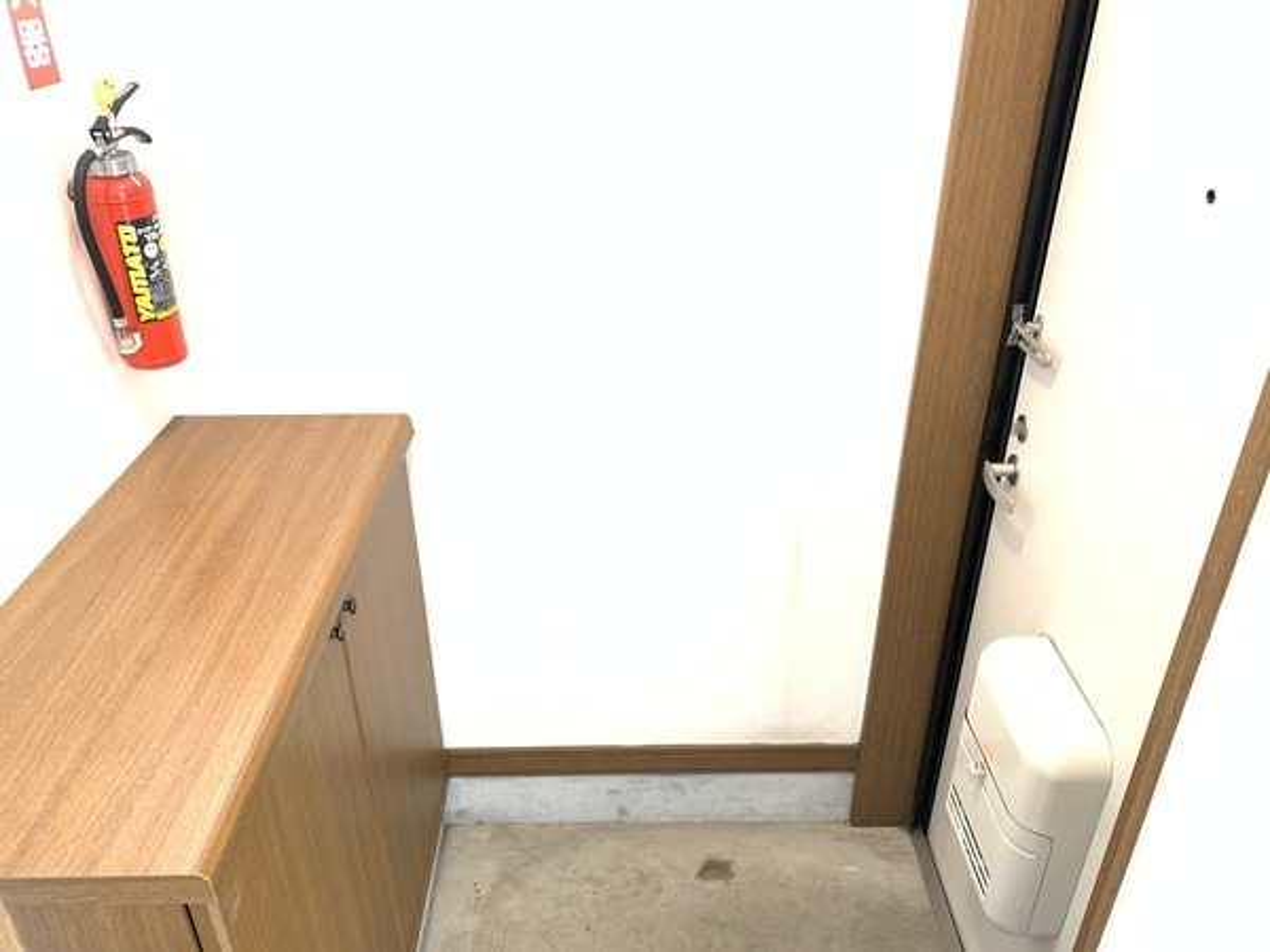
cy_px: 476
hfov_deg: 67.3
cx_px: 635
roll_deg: -1.2
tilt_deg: -27.9
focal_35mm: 26
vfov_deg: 53.1
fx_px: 954
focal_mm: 4.25
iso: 320
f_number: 1.8
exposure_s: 1/50
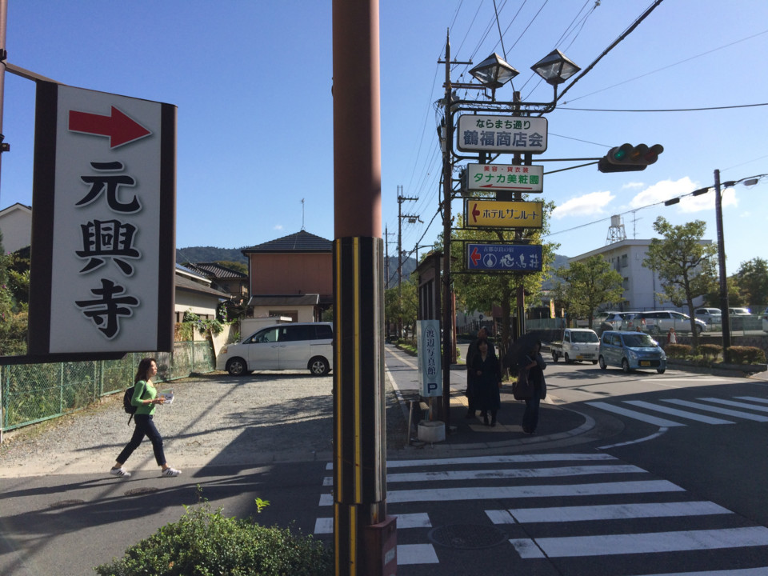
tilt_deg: +3.2
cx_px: 384
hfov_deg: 61.7
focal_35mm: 29
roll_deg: +0.7
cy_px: 288
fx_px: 643
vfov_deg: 48.2
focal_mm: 4.15
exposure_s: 1/2160
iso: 32
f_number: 2.2
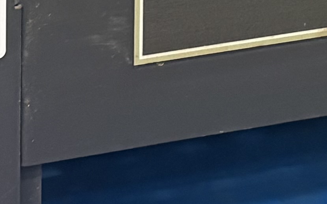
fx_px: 1693
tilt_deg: -6.5
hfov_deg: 11.0
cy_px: -335
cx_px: 287
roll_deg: -0.3
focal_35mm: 190
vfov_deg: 6.5
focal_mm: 5.96
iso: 400
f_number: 1.6
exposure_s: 1/60
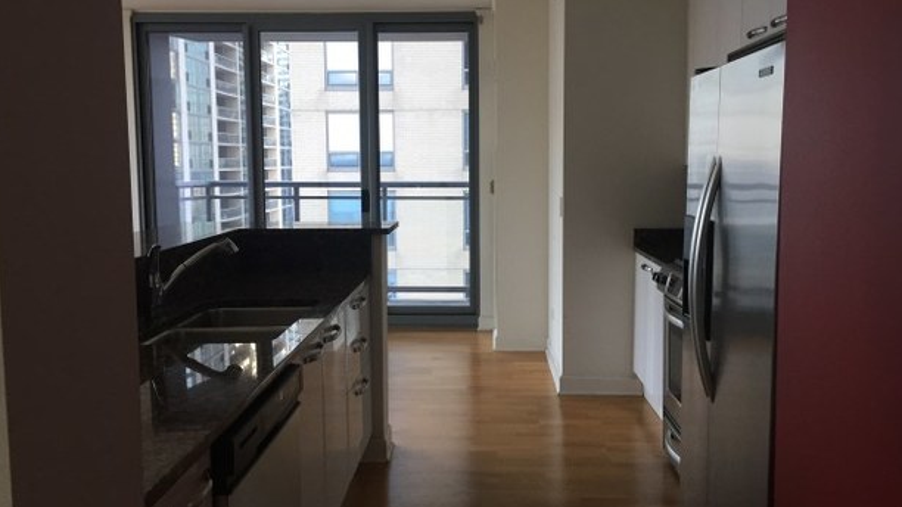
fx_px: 789
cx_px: 458
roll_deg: -0.8
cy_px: 234
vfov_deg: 35.6
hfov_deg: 59.5
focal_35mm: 33
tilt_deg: -5.0
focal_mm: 4.15
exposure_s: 1/30
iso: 50
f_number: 2.2
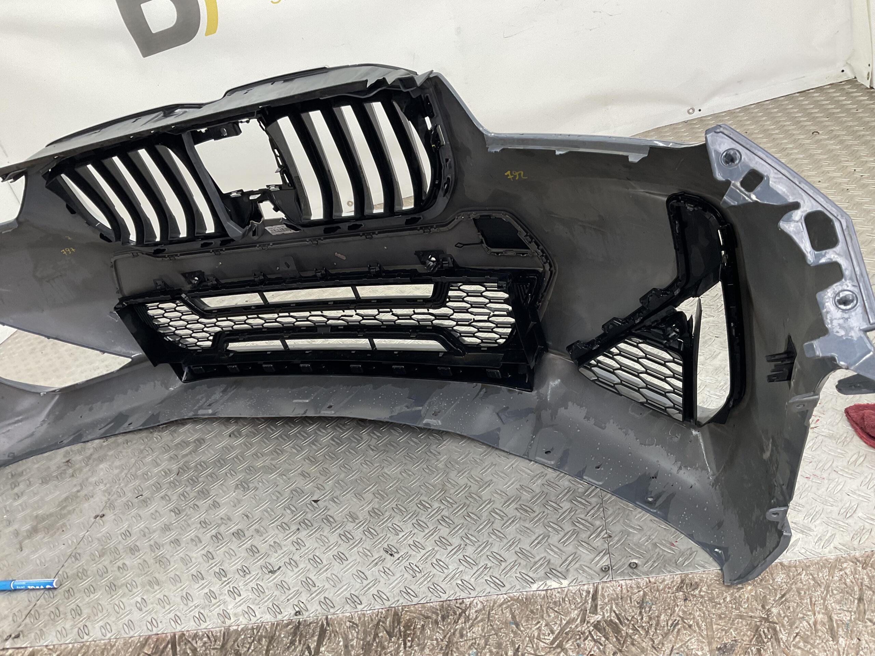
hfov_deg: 61.7
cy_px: 328
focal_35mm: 29
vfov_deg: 48.2
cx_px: 438
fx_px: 733
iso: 50
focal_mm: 3
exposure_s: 1/120
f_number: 1.8
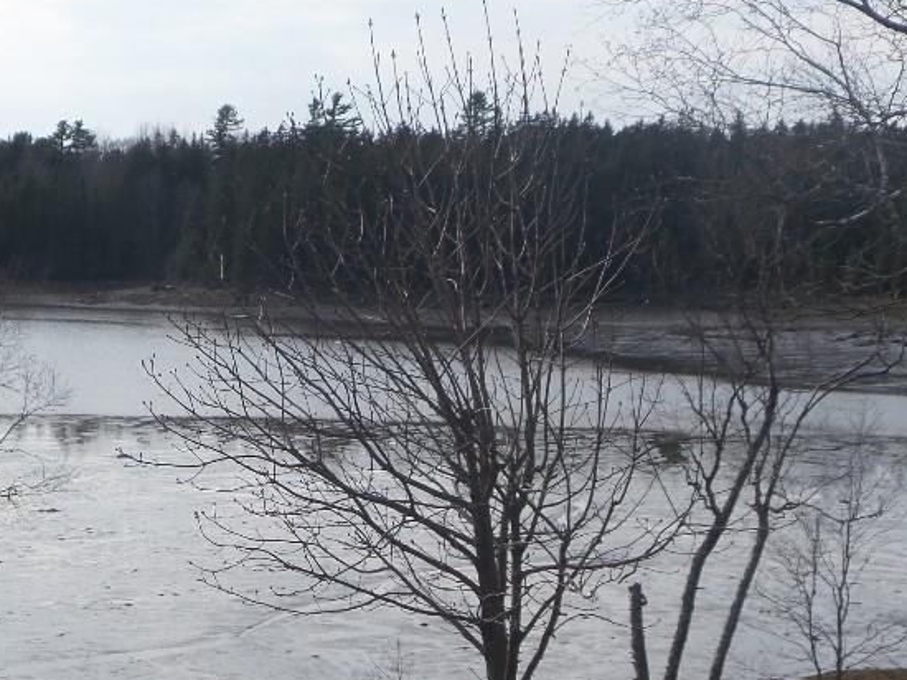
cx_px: 256
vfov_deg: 15.5
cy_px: 465
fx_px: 2488
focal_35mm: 95
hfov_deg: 20.5
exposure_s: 1/1250
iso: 100
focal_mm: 9.2
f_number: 3.8
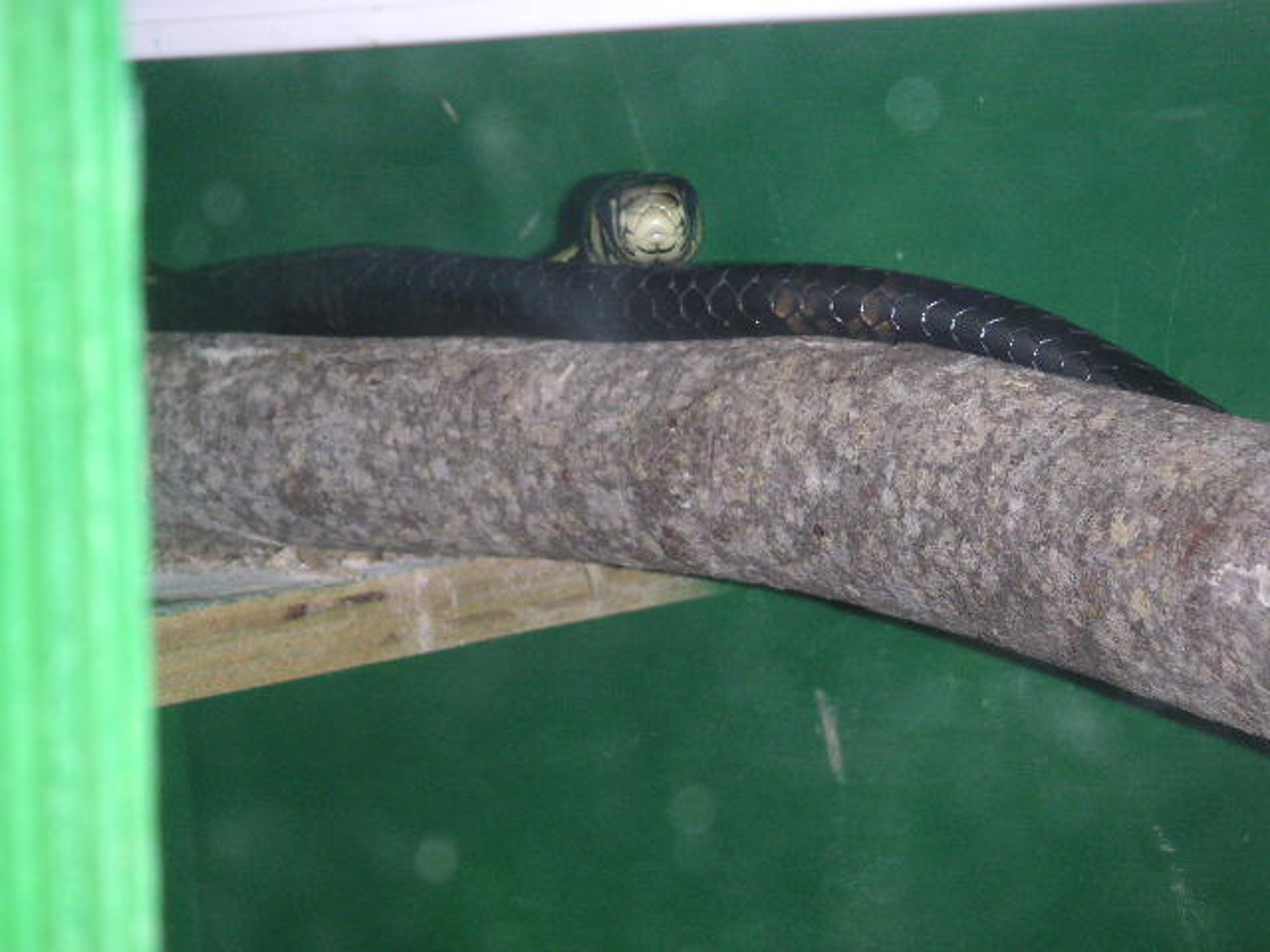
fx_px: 4072
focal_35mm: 111
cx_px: 635
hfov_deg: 17.7
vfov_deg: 13.3
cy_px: 476
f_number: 3.6
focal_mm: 17.1
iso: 160
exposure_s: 1/111
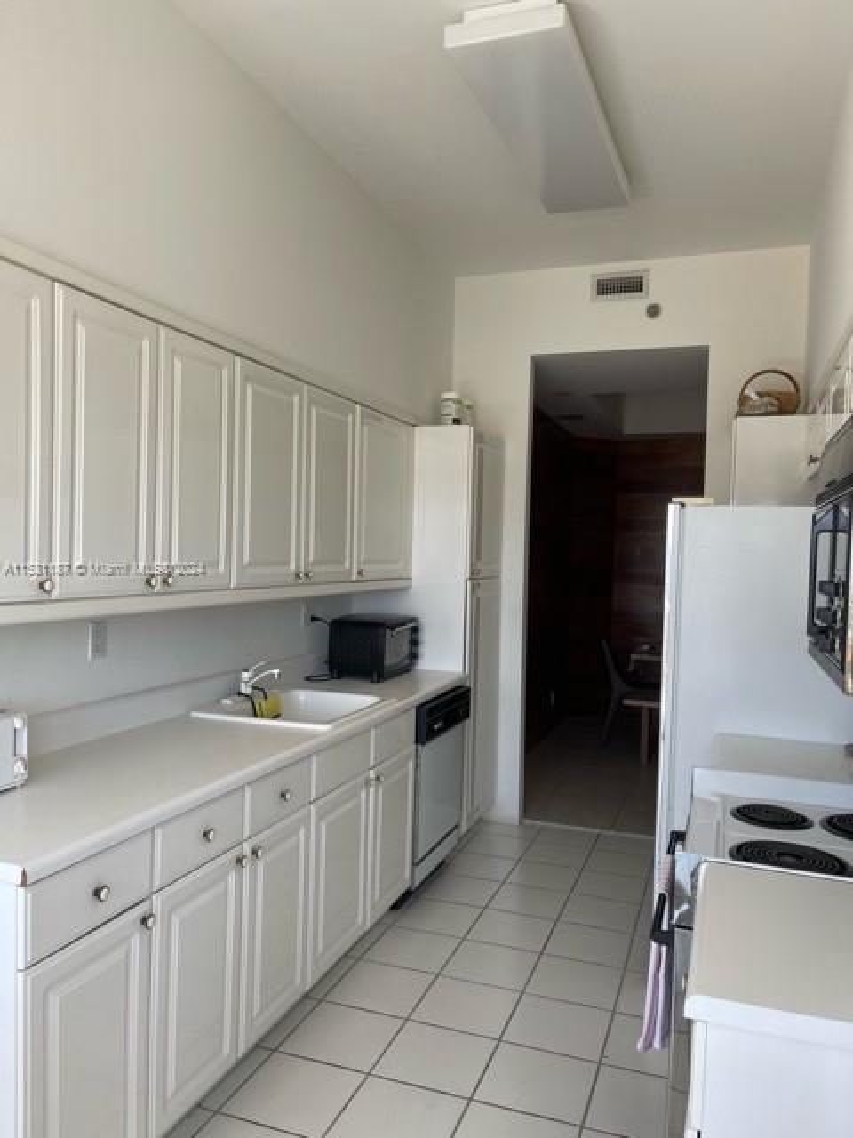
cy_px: 569
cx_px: 426
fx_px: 854
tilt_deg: -2.0
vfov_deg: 67.3
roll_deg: -1.3
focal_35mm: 26
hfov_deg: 53.1
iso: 32
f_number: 1.6
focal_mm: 5.1
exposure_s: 1/175
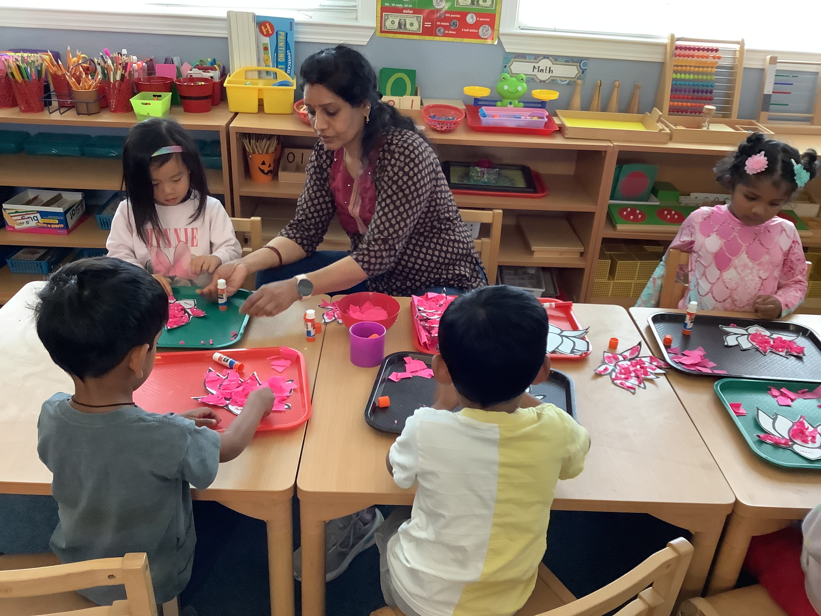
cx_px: 410
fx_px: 735
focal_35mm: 31
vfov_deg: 45.4
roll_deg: -3.0
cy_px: 308
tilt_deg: -27.2
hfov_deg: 58.4
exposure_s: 1/60
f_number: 2.4
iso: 320
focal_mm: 3.3
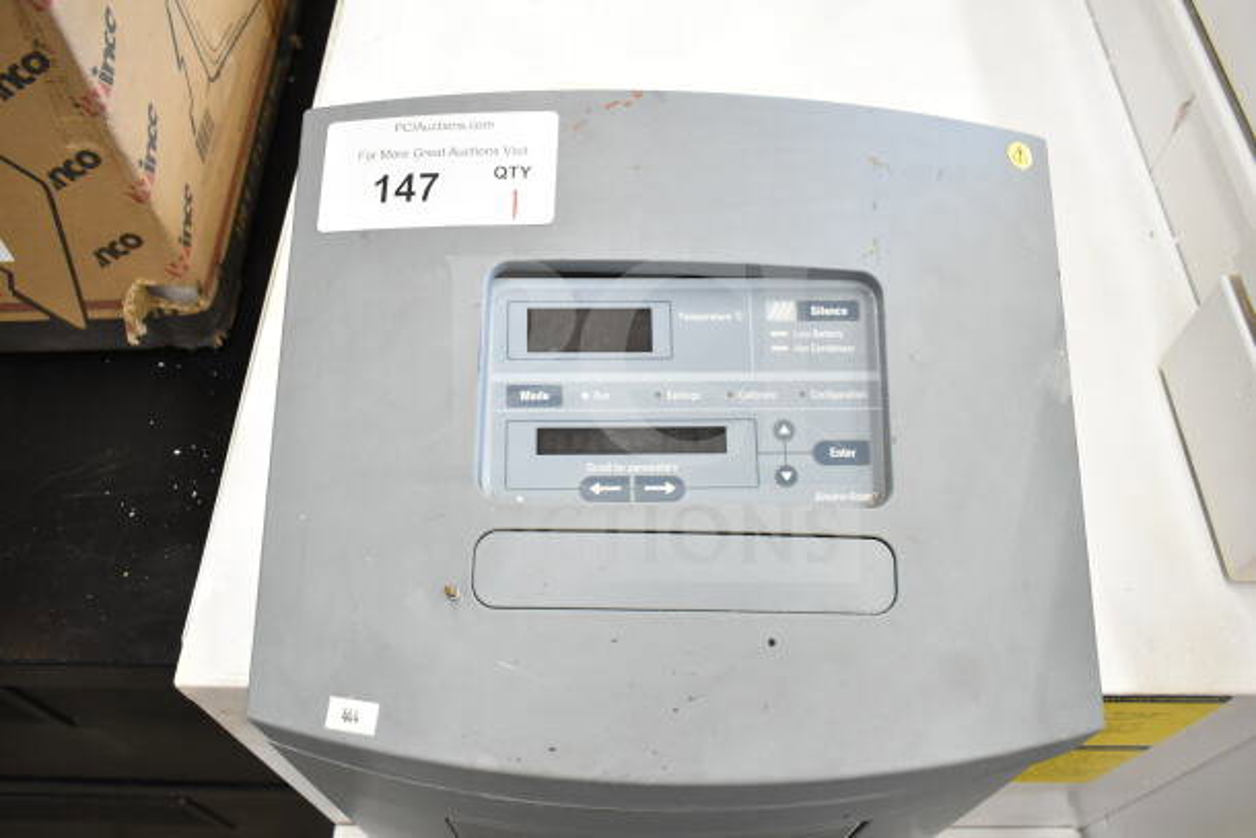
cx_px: 628
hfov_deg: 61.9
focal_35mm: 30
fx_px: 1047
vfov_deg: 43.6
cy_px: 419
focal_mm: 20
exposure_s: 1/100
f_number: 5
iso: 1600
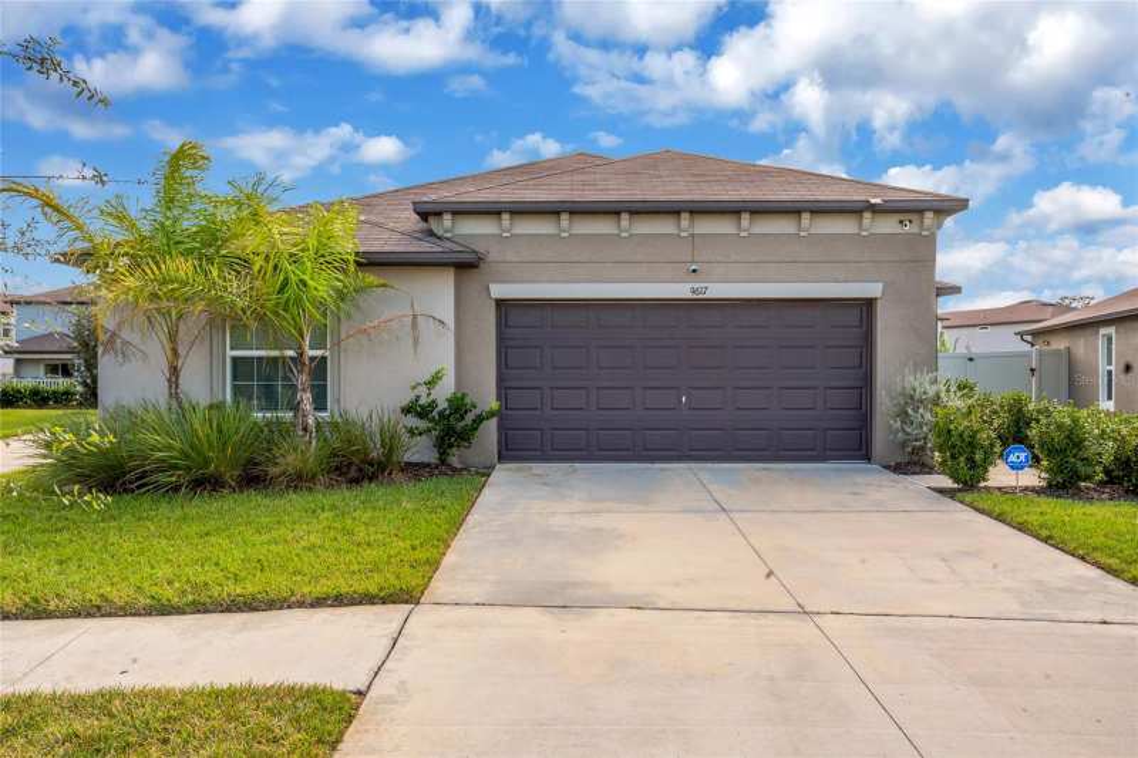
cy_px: 379
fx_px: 1011
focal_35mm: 32
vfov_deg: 41.1
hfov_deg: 58.7
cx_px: 569
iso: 100
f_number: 16
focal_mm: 32
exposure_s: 1/45
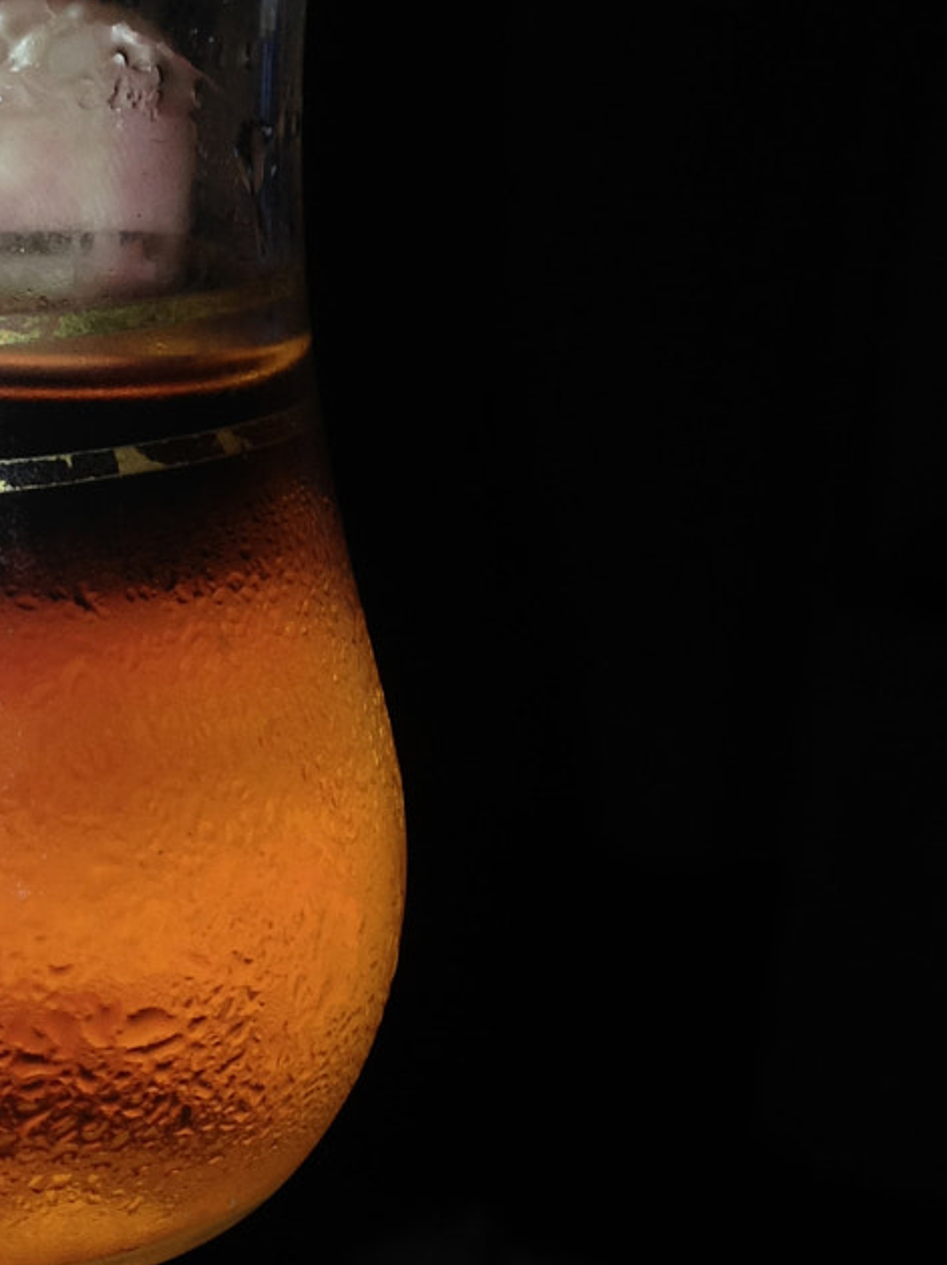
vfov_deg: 23.1
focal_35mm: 84
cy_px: 334
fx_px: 3067
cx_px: 127
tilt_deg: -8.5
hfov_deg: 17.3
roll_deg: -7.2
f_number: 2.4
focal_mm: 4.12
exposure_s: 1/85
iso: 50
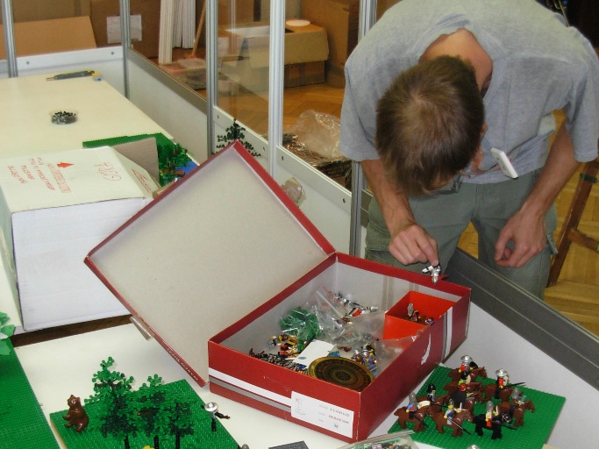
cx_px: 344
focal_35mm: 57
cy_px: 278
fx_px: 986
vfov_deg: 25.6
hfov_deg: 33.7
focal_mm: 6.3
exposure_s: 1/39.1
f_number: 2.9
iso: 200
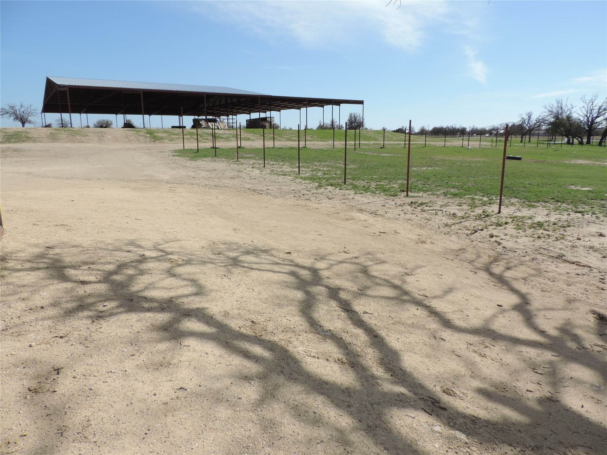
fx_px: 421
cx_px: 304
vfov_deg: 56.8
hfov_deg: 71.6
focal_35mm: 24
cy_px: 228
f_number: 3
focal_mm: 4.3
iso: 80
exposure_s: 1/1250
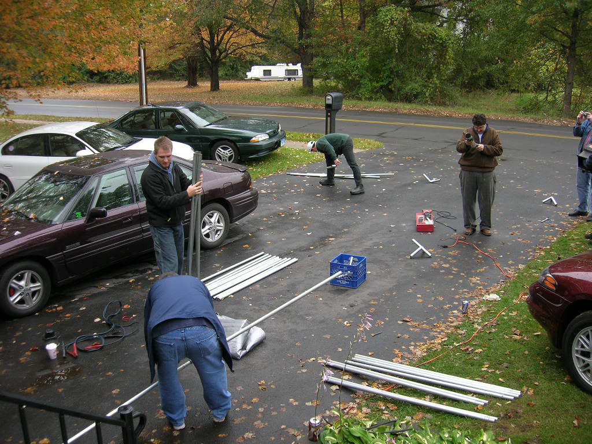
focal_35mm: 34
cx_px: 296
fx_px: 581
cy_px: 222
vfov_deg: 41.8
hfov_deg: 54.0
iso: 50
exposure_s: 1/49.5
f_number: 2.9
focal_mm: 5.7
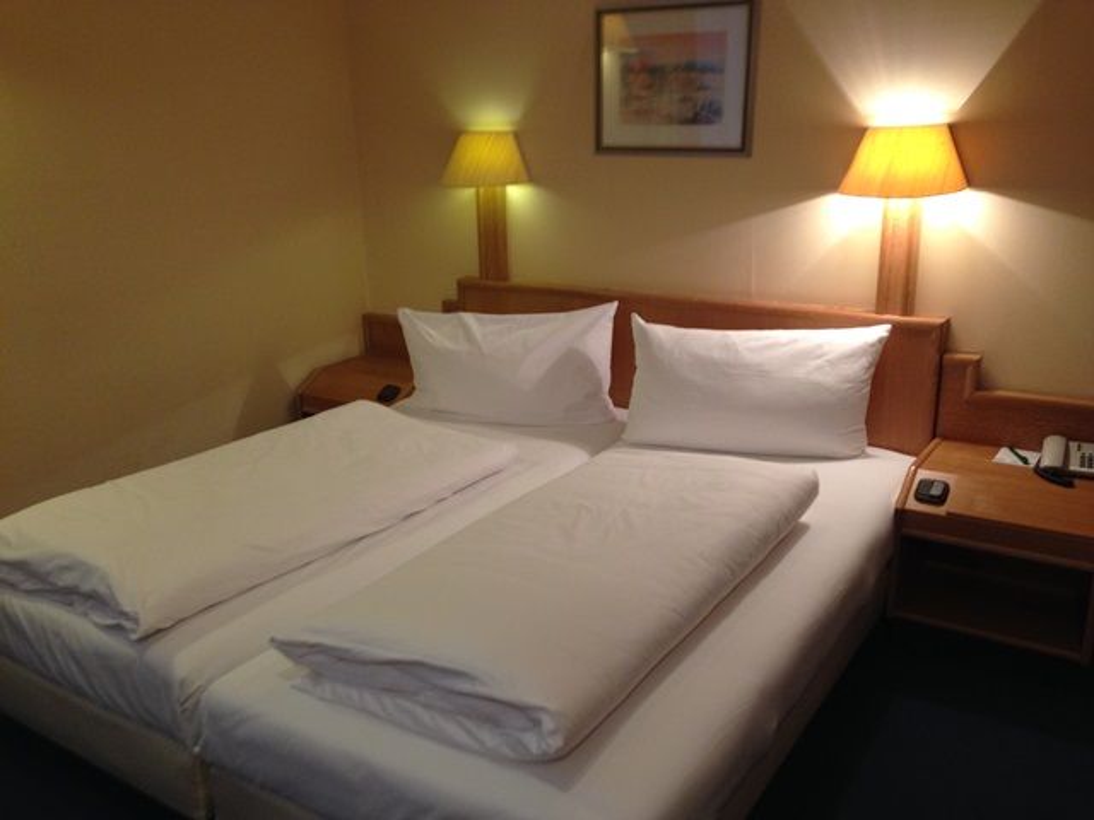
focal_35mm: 33
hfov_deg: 55.4
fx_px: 1043
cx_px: 547
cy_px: 410
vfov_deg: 42.9
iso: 100
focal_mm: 4.12
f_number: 2.4
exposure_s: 1/20
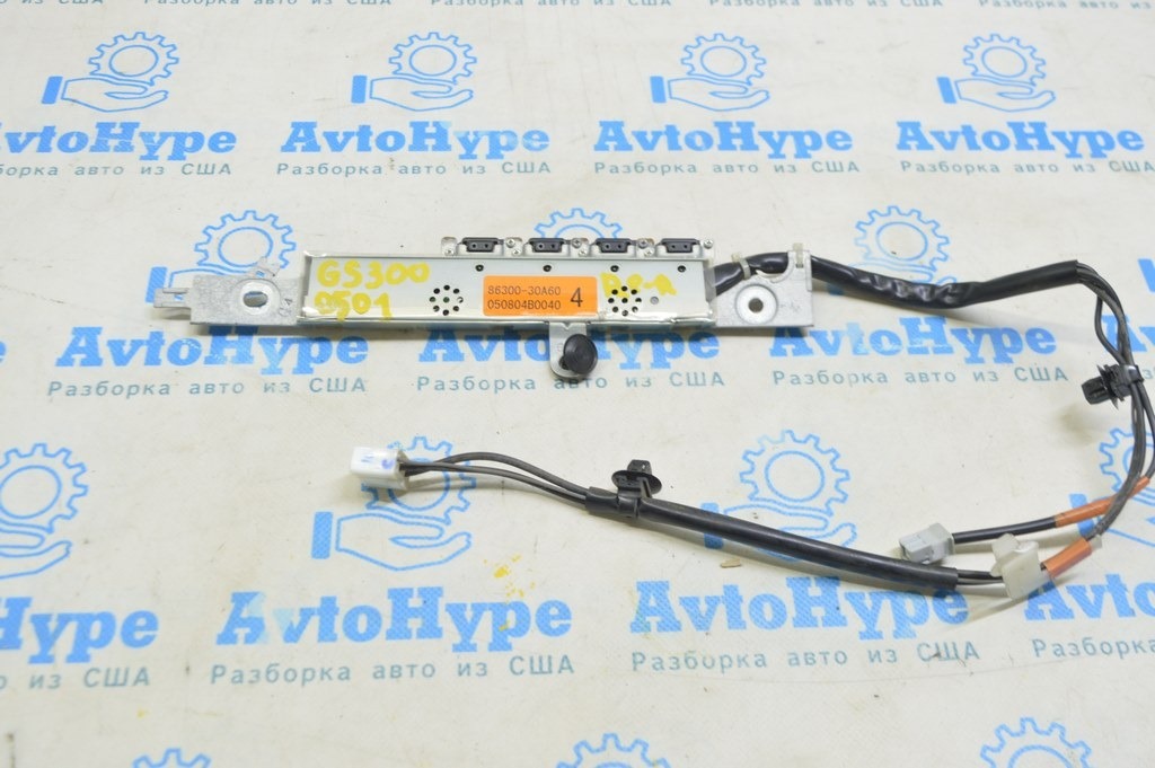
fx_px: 1250
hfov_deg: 49.6
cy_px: 384
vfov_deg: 34.2
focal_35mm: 39
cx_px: 578
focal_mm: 26
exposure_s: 1/15
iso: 400
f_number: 5.6
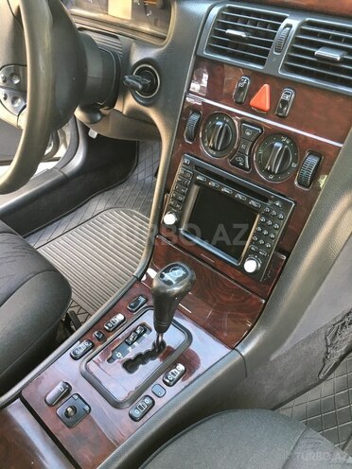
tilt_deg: -41.7
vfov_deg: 61.7
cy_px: 234
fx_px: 393
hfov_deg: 48.2
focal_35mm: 29
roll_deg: +1.9
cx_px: 176
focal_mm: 4.15
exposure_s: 1/33
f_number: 2.2
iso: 50
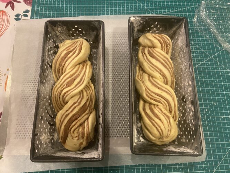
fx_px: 173
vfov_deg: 53.0
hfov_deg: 67.3
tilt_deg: -73.8
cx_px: 115
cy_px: 86
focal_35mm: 26
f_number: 1.8
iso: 500
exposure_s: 1/33
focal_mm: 4.25
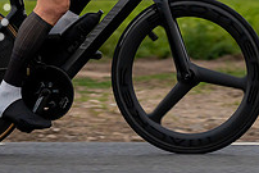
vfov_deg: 5.8
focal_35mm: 235
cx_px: 71
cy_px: -51
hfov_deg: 8.7
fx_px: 1692
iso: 1000
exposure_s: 1/800
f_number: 3.5
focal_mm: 70
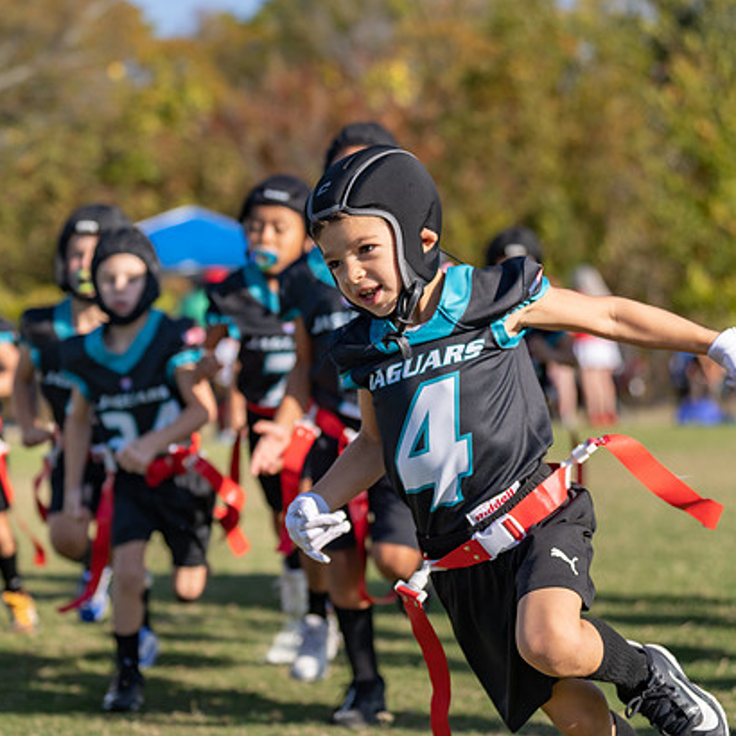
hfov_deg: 16.9
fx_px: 2478
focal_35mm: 103
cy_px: 374
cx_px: 304
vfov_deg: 16.9
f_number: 2.8
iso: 100
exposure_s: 1/2000
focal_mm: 70
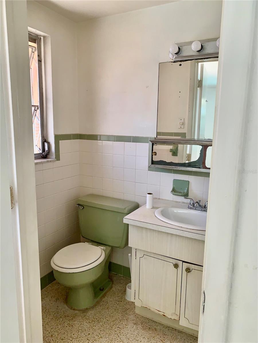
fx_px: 258
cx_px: 129
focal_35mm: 26
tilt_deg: -8.9
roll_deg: -0.5
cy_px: 172
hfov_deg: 53.1
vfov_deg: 67.3
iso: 125
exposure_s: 1/60
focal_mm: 4.25
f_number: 1.8
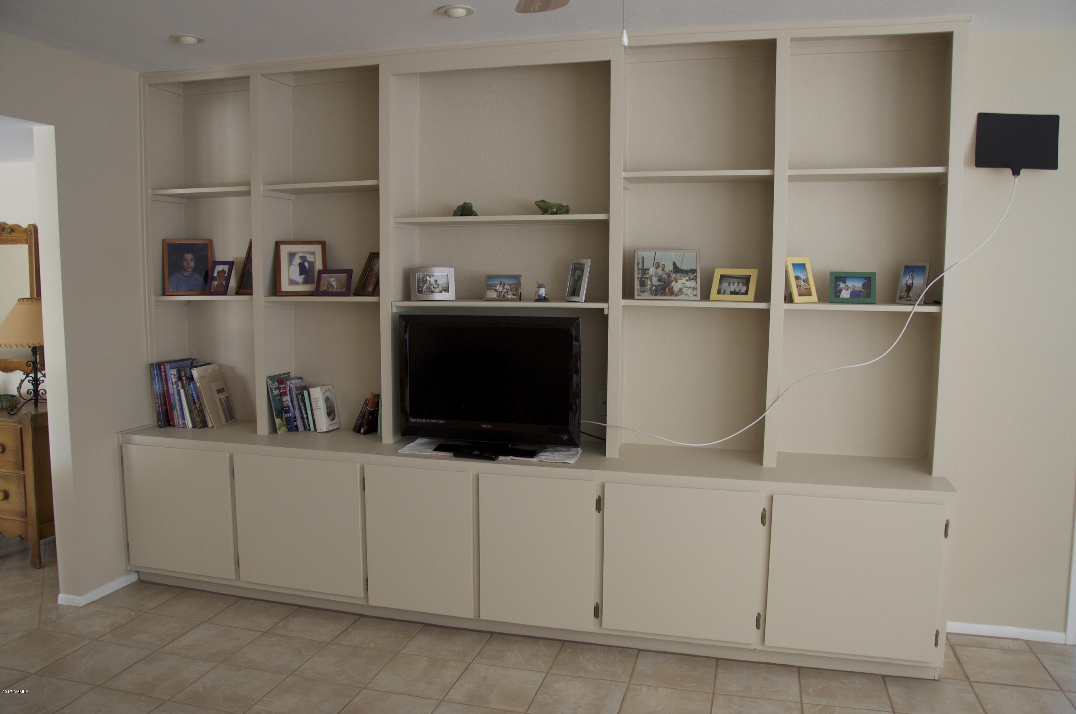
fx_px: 806
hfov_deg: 67.4
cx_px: 538
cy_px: 357
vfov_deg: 47.8
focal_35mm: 27
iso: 400
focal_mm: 18
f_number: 5
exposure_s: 1/25
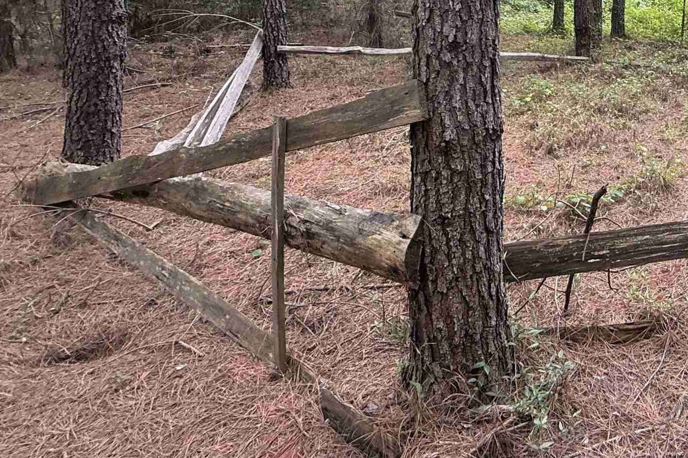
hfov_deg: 49.1
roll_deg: -2.1
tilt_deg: -6.3
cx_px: 673
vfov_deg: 38.0
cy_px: 34
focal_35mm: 32
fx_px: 612
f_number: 2.2
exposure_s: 1/128
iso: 64
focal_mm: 2.22
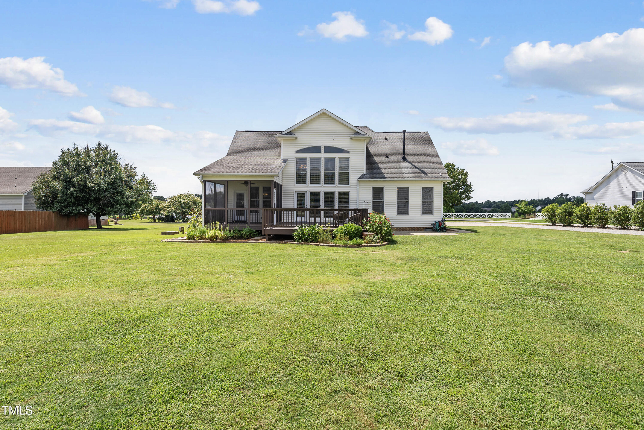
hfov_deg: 93.3
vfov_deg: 70.5
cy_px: 215
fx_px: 304
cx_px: 322
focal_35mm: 17
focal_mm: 17
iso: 80
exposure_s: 1/400
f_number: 7.1
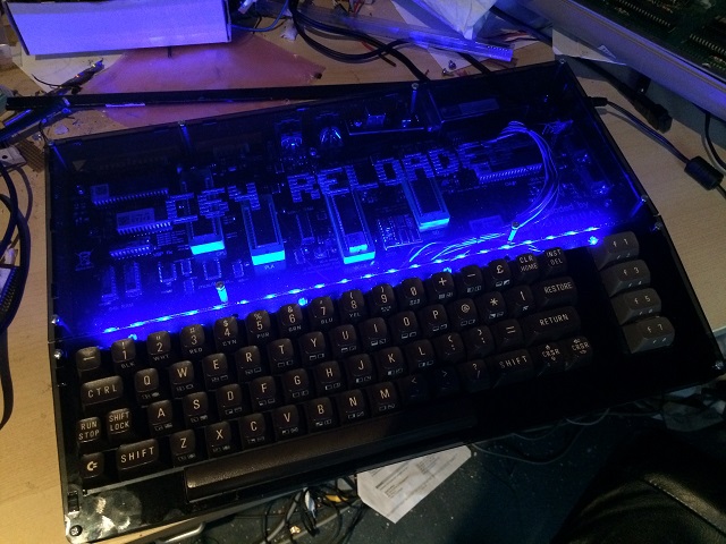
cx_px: 363
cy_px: 272
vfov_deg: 48.2
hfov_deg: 61.7
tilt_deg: -59.5
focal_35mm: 29
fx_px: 608
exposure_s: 1/15
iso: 400
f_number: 2.2
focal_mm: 4.15
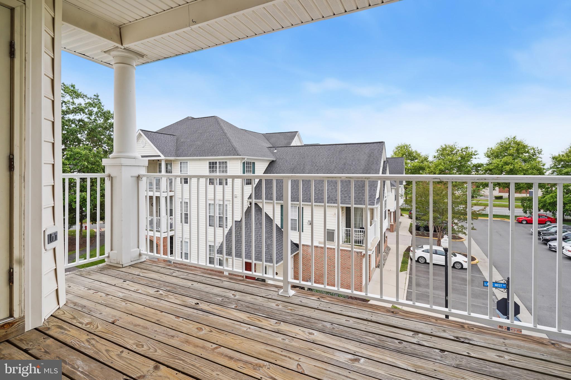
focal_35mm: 17
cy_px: 190
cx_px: 286
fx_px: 270
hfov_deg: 93.3
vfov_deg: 70.4
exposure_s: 1/125
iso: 320
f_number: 5.6
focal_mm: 17
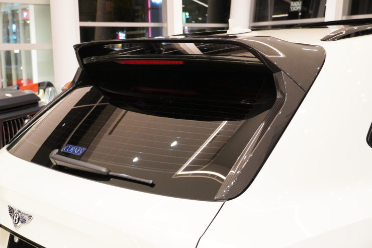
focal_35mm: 54
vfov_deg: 25.0
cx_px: 186
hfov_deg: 36.9
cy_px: 124
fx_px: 558
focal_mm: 36
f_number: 5.6
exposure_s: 1/80
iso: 3200
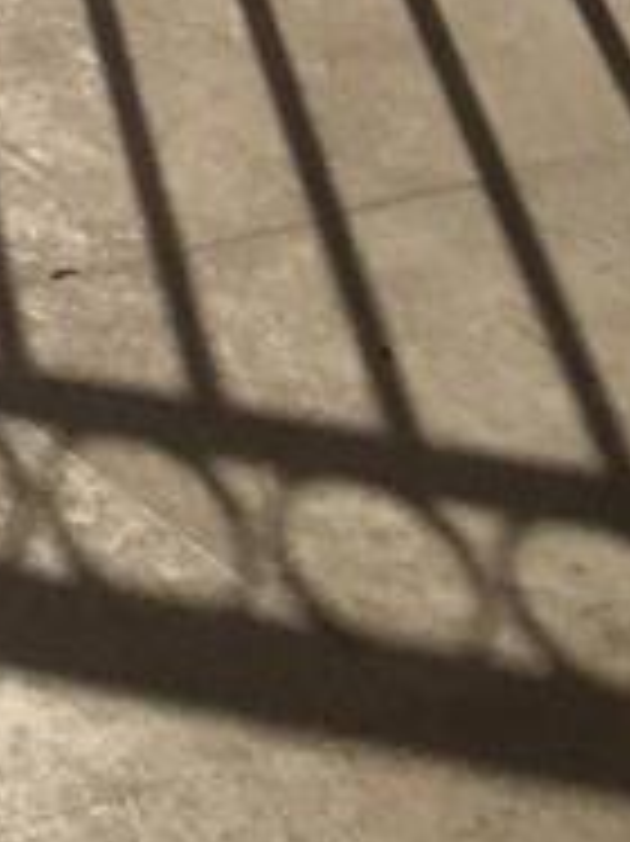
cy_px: -1526
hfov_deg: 7.0
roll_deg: +0.8
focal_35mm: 186
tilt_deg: -5.5
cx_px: -1359
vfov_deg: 9.0
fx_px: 4519
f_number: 2.2
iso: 25
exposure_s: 1/8547
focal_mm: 4.15
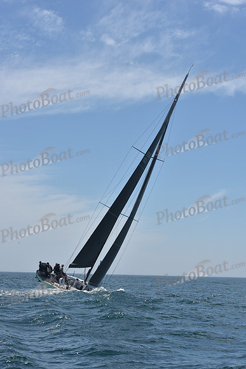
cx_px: 123
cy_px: 184
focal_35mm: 70
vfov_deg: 28.8
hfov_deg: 19.5
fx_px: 717
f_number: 11
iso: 250
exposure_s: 1/800
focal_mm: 70
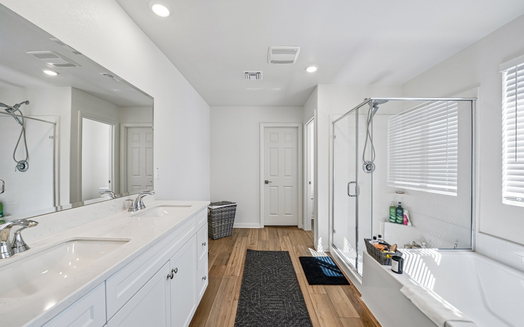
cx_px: 262
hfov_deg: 109.4
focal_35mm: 13
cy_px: 168
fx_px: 186
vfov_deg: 82.8
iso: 250
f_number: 8
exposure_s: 1/30
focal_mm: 12
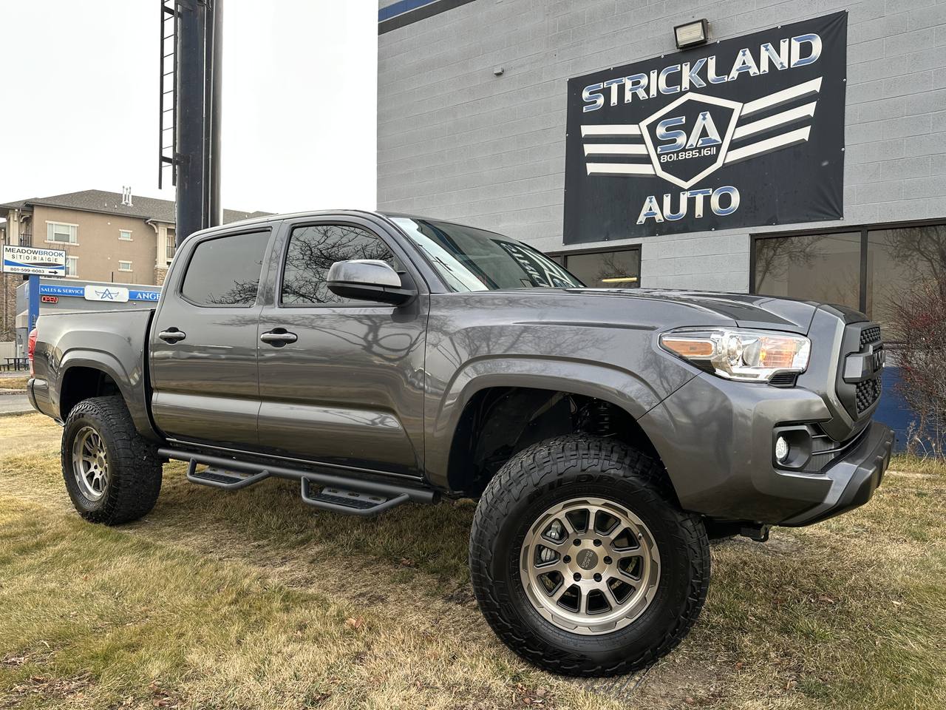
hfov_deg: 71.6
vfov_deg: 56.8
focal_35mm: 24
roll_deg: -0.9
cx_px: 473
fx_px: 656
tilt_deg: -0.8
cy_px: 355
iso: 80
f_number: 1.78
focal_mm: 6.86
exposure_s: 1/294
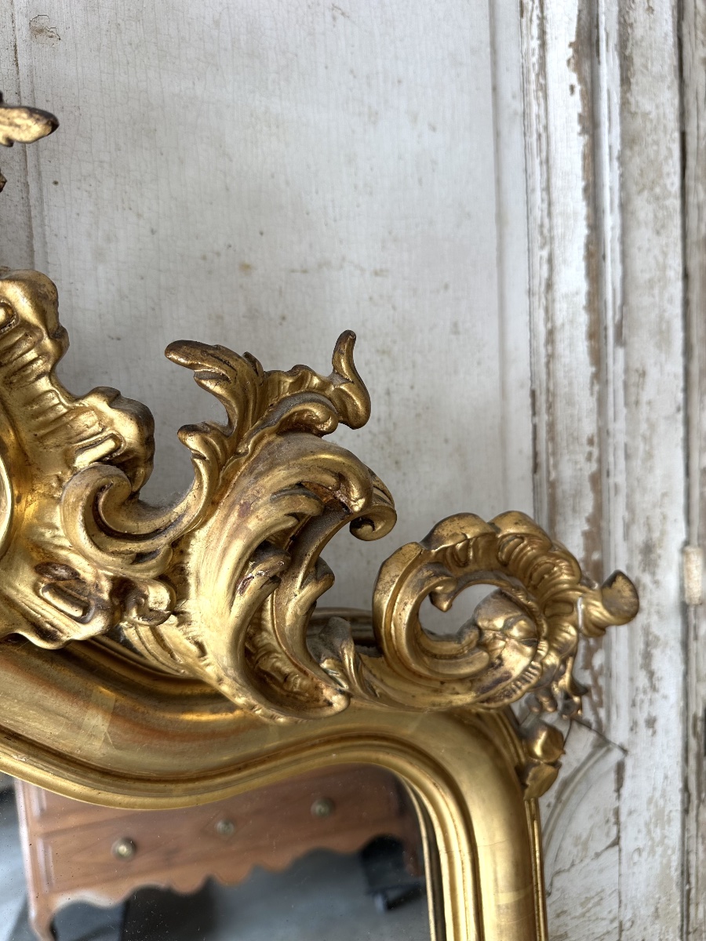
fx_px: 653
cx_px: 353
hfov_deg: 56.8
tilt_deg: -9.1
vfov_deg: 71.6
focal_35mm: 24
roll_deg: -0.7
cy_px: 470
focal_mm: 6.86
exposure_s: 1/100
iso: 80
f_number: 1.78
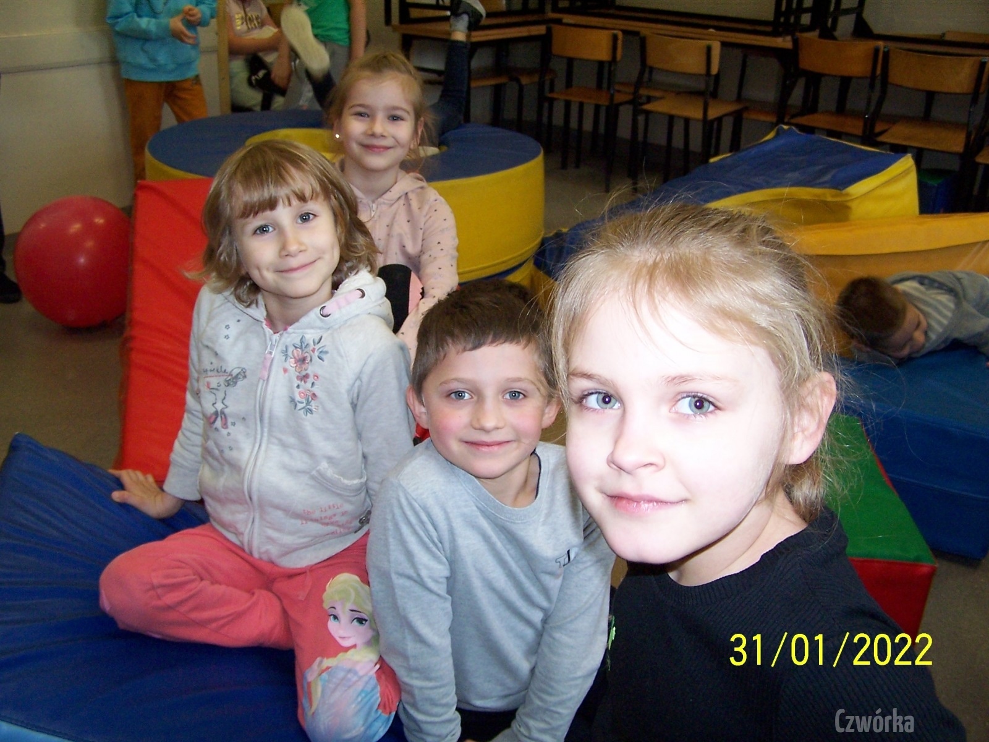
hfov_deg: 49.0
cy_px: 371
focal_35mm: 38
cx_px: 494
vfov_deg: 37.7
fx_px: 1086
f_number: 2.8
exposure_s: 1/60
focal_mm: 6.3
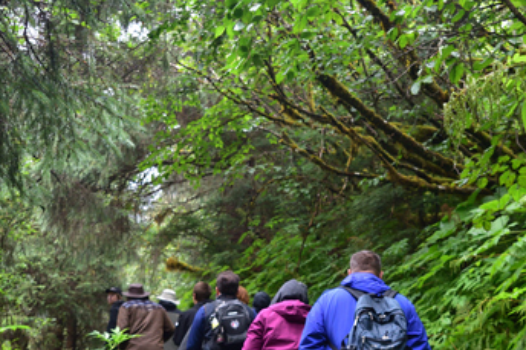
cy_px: 282
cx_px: 313
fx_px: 1212
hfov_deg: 24.4
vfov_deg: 16.3
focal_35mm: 83
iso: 500
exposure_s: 1/60
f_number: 5
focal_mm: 34
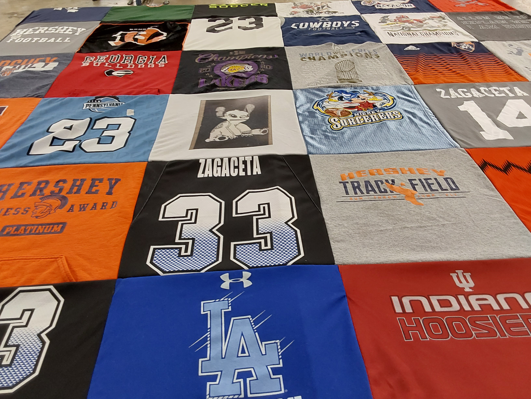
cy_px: 200
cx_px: 266
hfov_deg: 63.4
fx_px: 430
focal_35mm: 28
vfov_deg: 49.7
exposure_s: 1/50
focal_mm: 2.91
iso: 100
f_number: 1.9
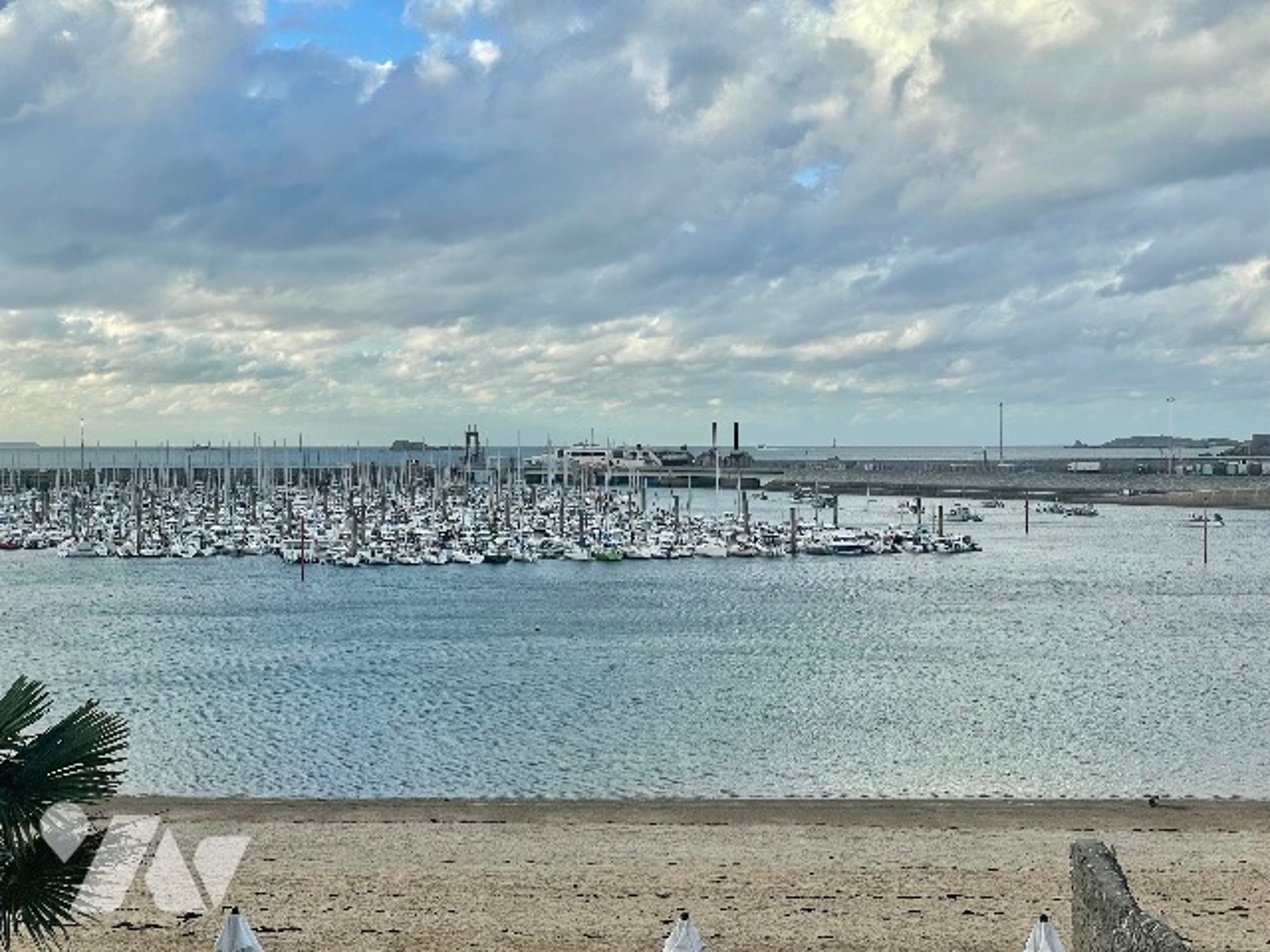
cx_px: 635
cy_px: 476
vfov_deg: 28.0
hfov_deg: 36.8
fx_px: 1908
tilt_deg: +0.1
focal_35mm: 52
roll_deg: +1.1
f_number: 2
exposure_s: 1/737
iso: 25
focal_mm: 6
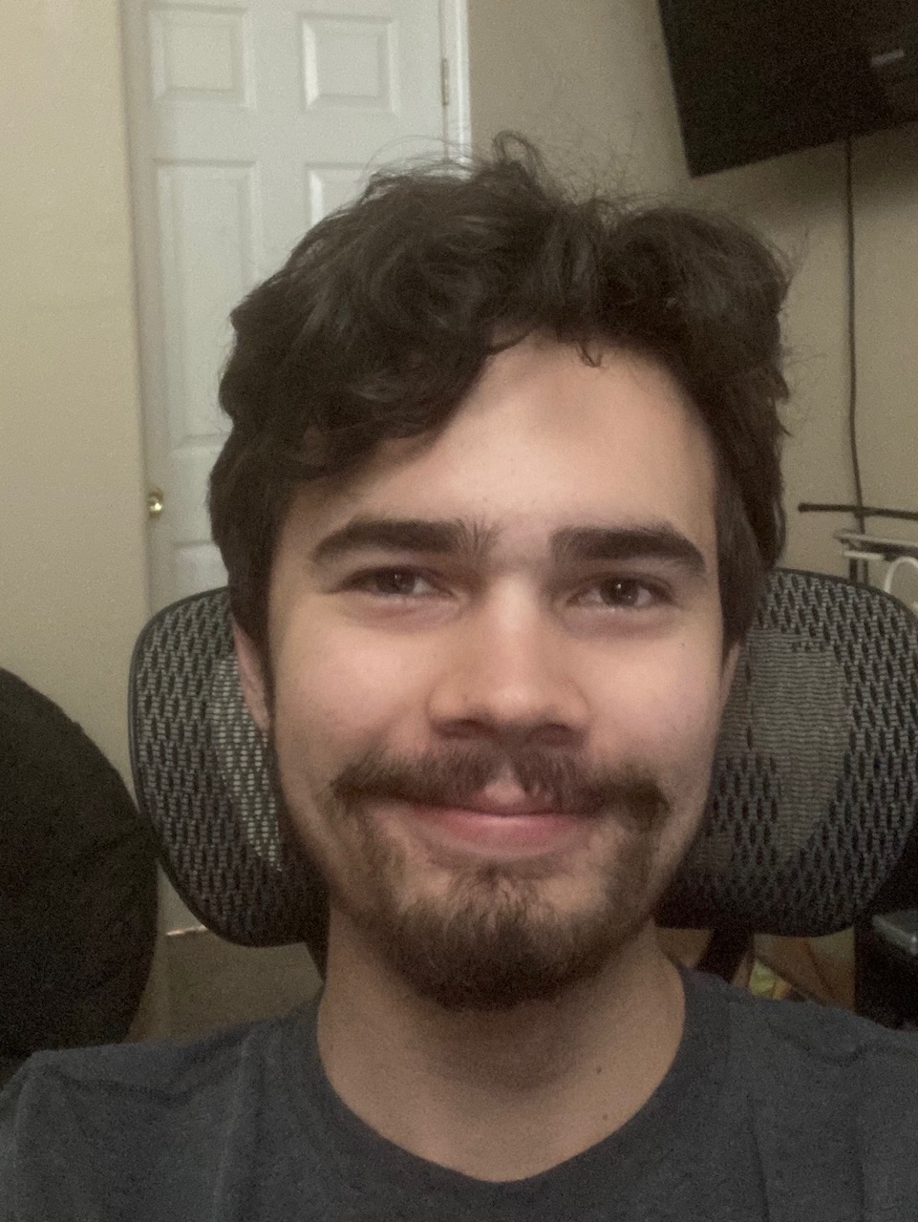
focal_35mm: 32
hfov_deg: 44.2
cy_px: 611
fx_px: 1131
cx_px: 459
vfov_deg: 56.8
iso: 1000
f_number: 2.2
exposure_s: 1/15
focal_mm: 2.87
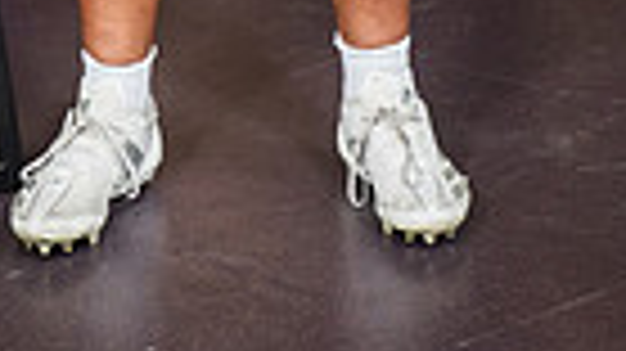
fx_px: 2804
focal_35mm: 169
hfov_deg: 12.7
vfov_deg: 6.6
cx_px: 207
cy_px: -644
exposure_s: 1/250
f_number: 7.1
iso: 800
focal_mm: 50
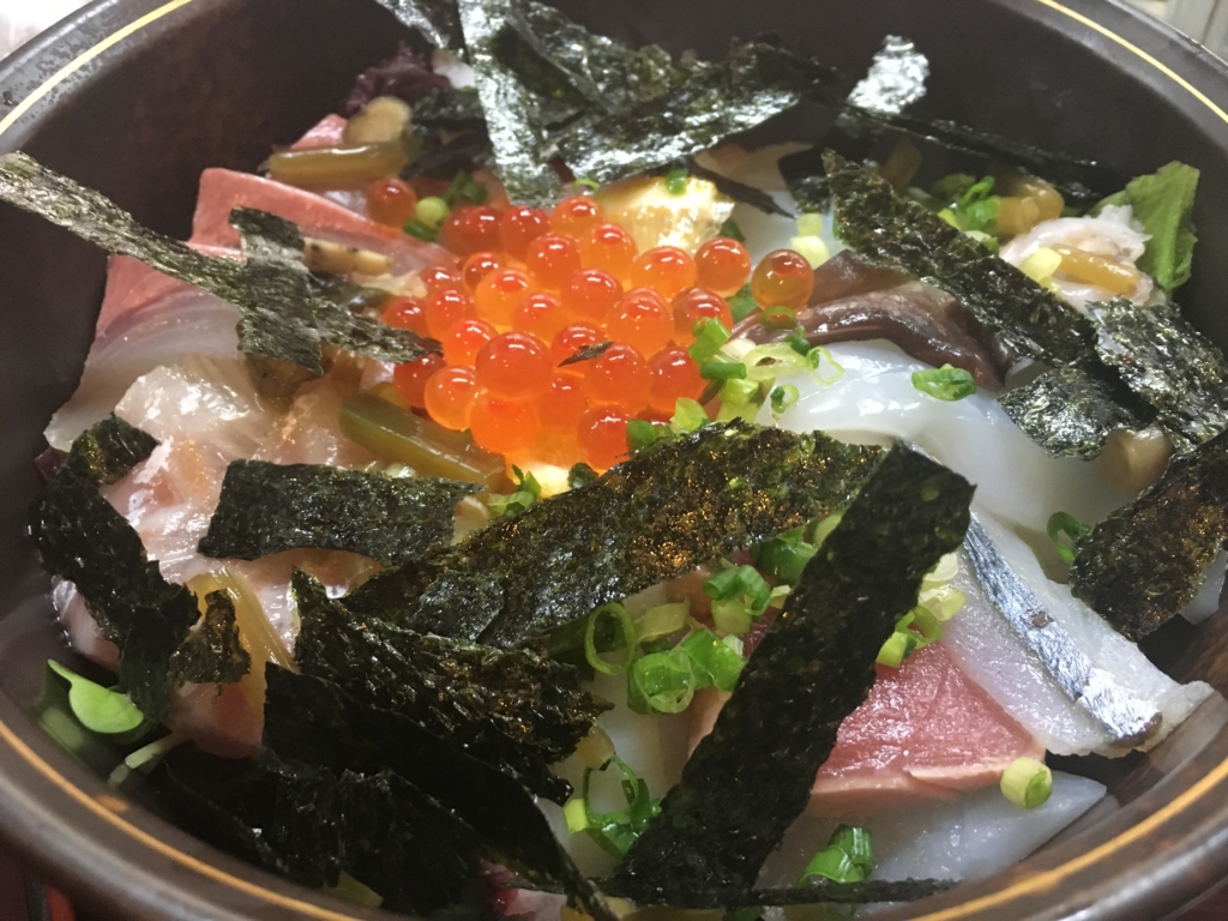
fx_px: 1029
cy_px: 460
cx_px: 614
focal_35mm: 29
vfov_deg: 48.2
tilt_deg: -51.0
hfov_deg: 61.7
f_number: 2.2
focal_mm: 4.15
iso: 200
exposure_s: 1/15
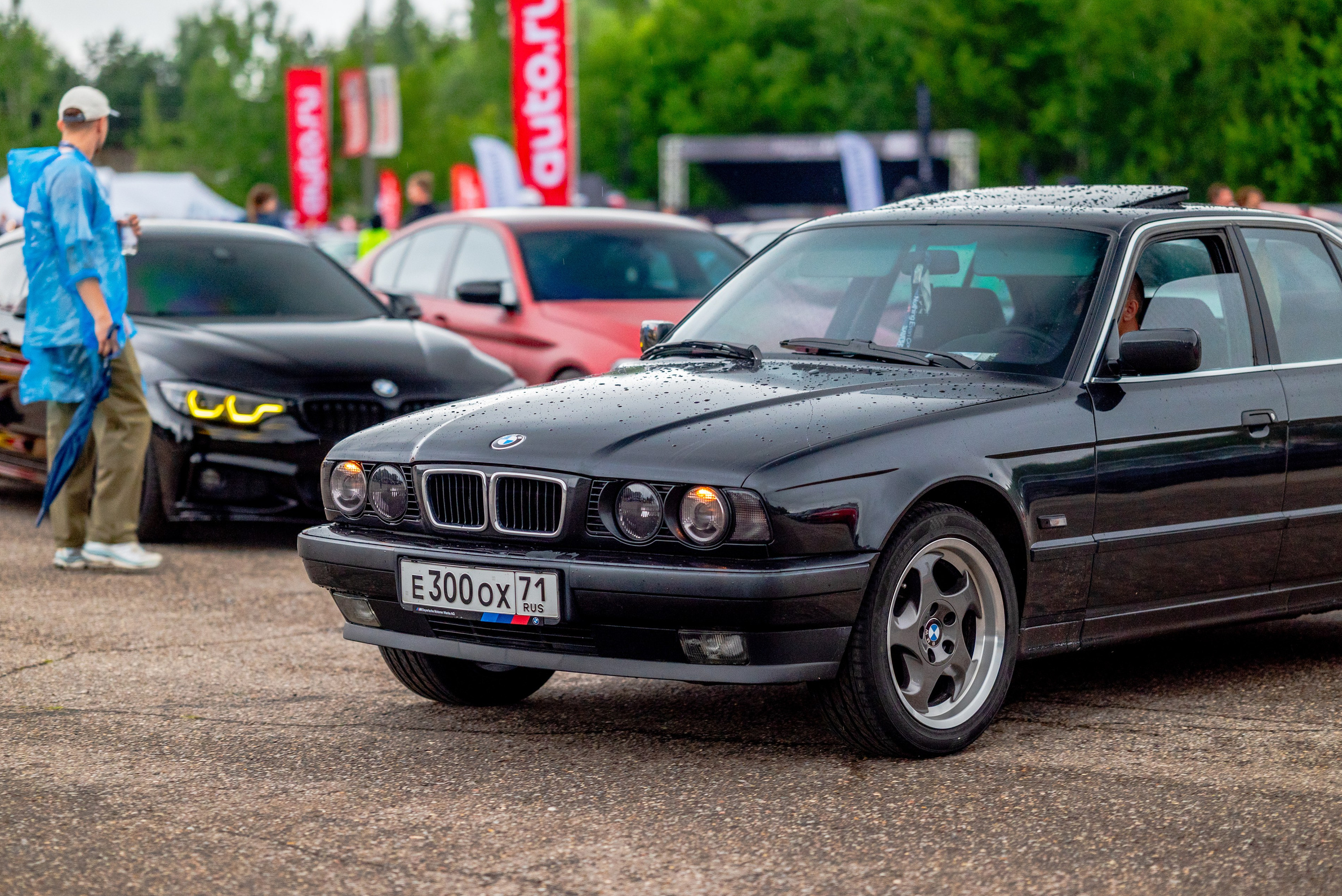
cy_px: 436
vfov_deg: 14.7
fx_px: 3468
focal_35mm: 93
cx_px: 654
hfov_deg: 21.9
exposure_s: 1/250
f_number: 2
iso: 800
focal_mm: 85
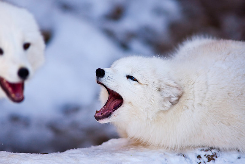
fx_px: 3063
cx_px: 122
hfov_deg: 4.6
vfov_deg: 3.1
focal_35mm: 450
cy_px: 82
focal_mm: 300
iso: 400
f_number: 3.2
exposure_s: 1/1600
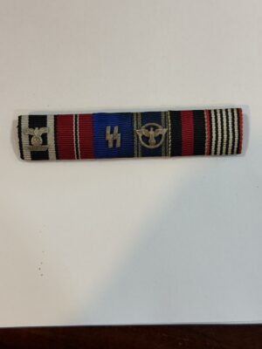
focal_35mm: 48
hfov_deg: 30.3
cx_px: 131
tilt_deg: -85.8
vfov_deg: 39.7
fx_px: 484
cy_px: 174
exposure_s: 1/50
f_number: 1.78
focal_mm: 6.76
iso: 80
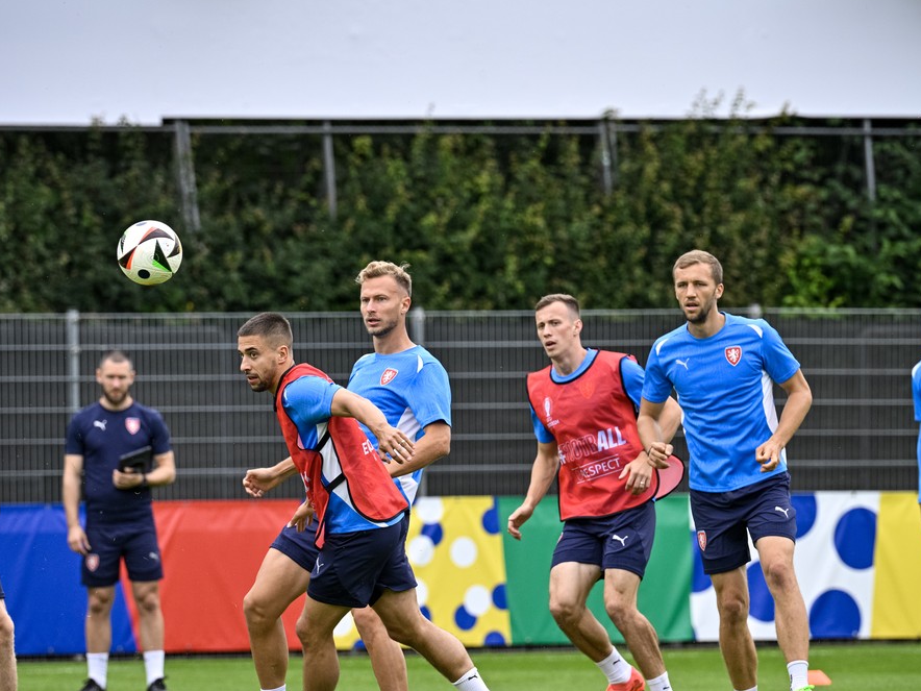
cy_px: 412
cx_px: 446
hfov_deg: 4.2
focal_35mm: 472
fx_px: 12558
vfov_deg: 3.2
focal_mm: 310
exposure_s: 1/1600
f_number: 5.6
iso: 640
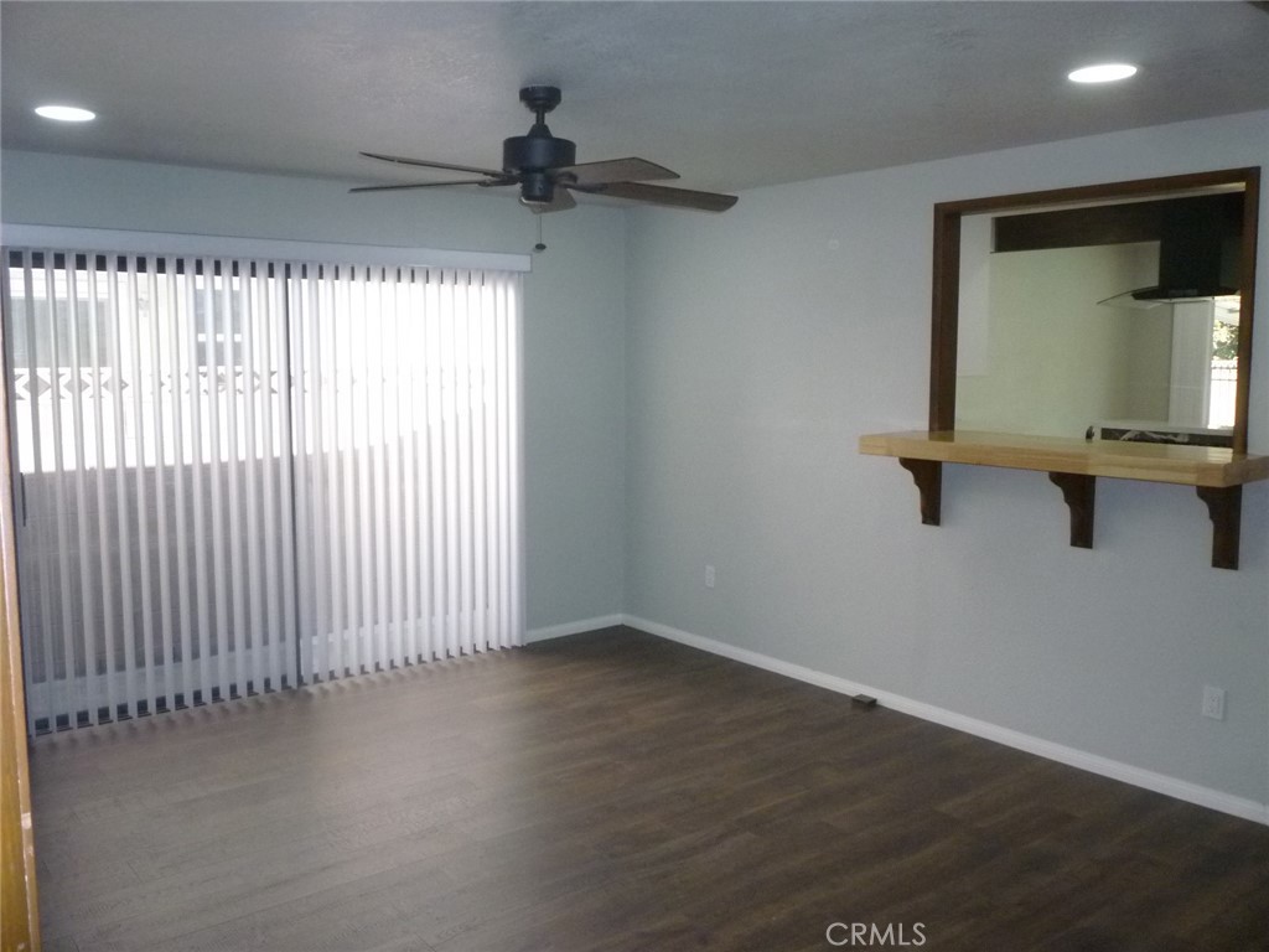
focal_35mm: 29
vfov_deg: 48.2
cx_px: 634
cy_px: 476
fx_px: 1063
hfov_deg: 61.7
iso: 400
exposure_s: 1/200
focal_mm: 5.2
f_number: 3.3
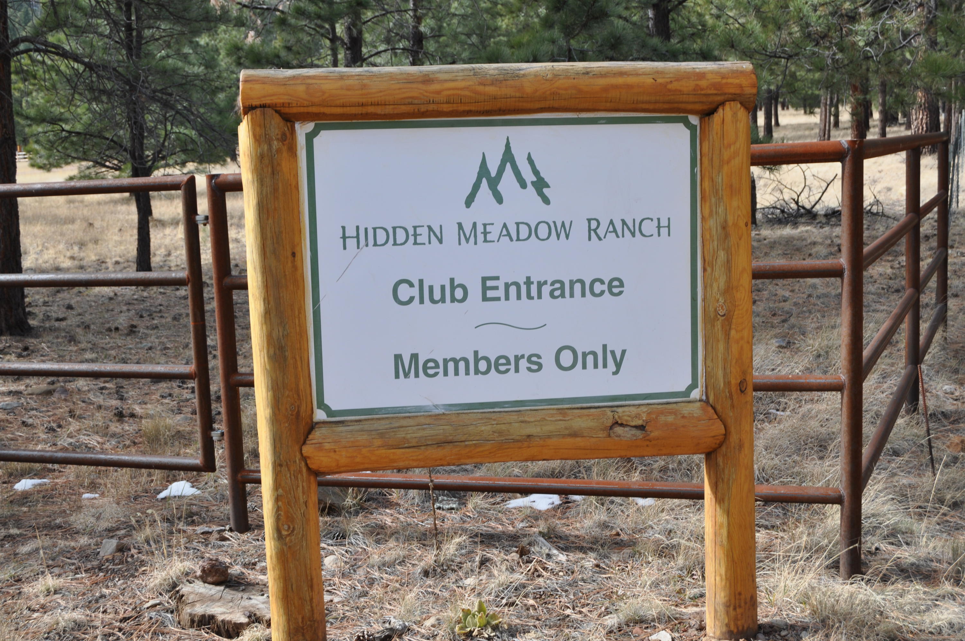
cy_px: 320
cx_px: 482
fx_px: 1245
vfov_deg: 28.9
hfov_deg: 42.4
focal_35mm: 46
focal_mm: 31
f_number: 7.1
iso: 200
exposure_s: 1/200
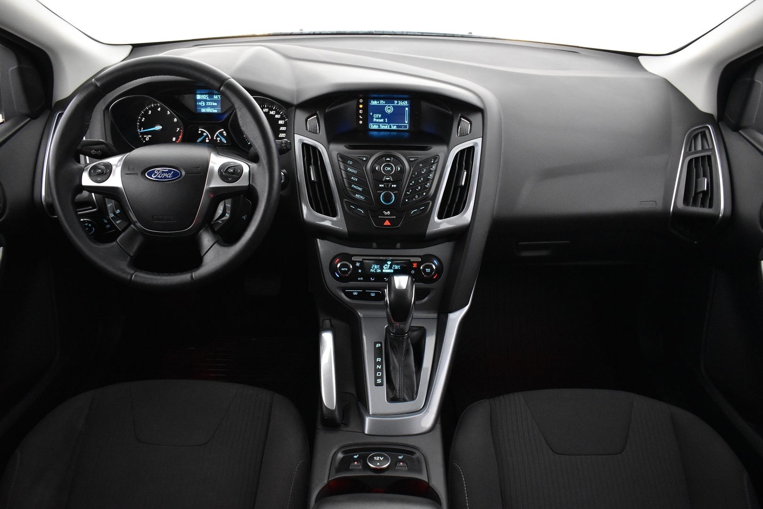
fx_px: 572
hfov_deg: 67.4
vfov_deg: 47.9
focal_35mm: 27
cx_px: 382
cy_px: 254
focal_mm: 18
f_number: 3.5
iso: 3200
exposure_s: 1/50
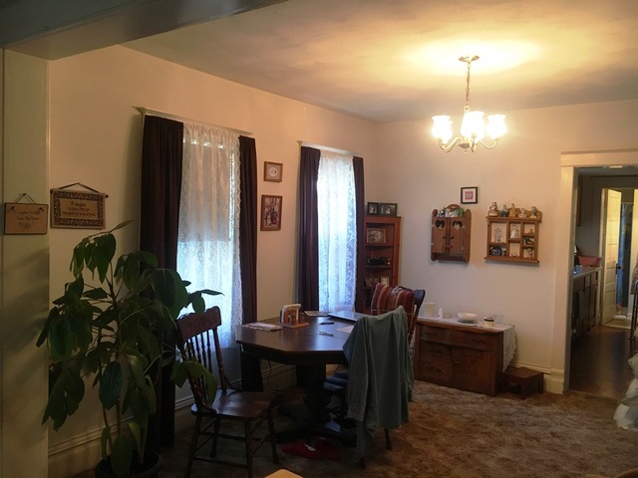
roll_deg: -2.0
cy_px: 239
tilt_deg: -3.9
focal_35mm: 29
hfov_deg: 61.7
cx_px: 319
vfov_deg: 48.2
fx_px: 534
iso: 100
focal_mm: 4.15
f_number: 2.2
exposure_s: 1/30
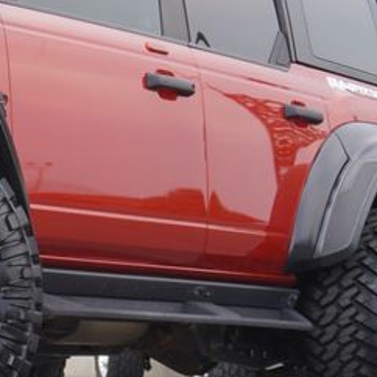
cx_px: -123
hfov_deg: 11.6
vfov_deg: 11.9
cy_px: 26
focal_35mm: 146
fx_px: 1796
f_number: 6.3
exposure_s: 1/100
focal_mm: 27
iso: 100
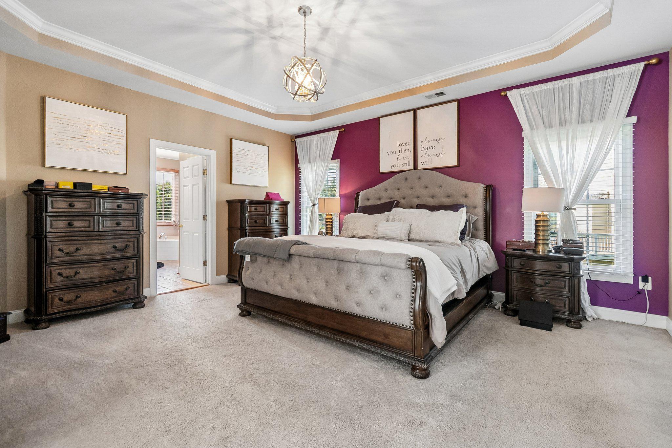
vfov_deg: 77.3
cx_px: 336
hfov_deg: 100.4
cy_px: 224
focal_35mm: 15
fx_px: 280
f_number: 5.6
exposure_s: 1/60
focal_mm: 10
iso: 400
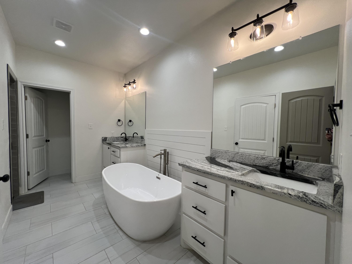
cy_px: 132
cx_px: 176
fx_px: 132
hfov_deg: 106.2
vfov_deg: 89.9
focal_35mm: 13
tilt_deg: -2.5
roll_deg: -1.1
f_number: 1.8
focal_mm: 1.57
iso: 80
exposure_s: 1/120
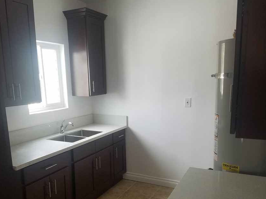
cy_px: 120
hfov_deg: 56.7
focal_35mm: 32
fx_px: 246
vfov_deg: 43.9
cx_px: 119
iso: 80
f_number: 1.7
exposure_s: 1/60
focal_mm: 4.2
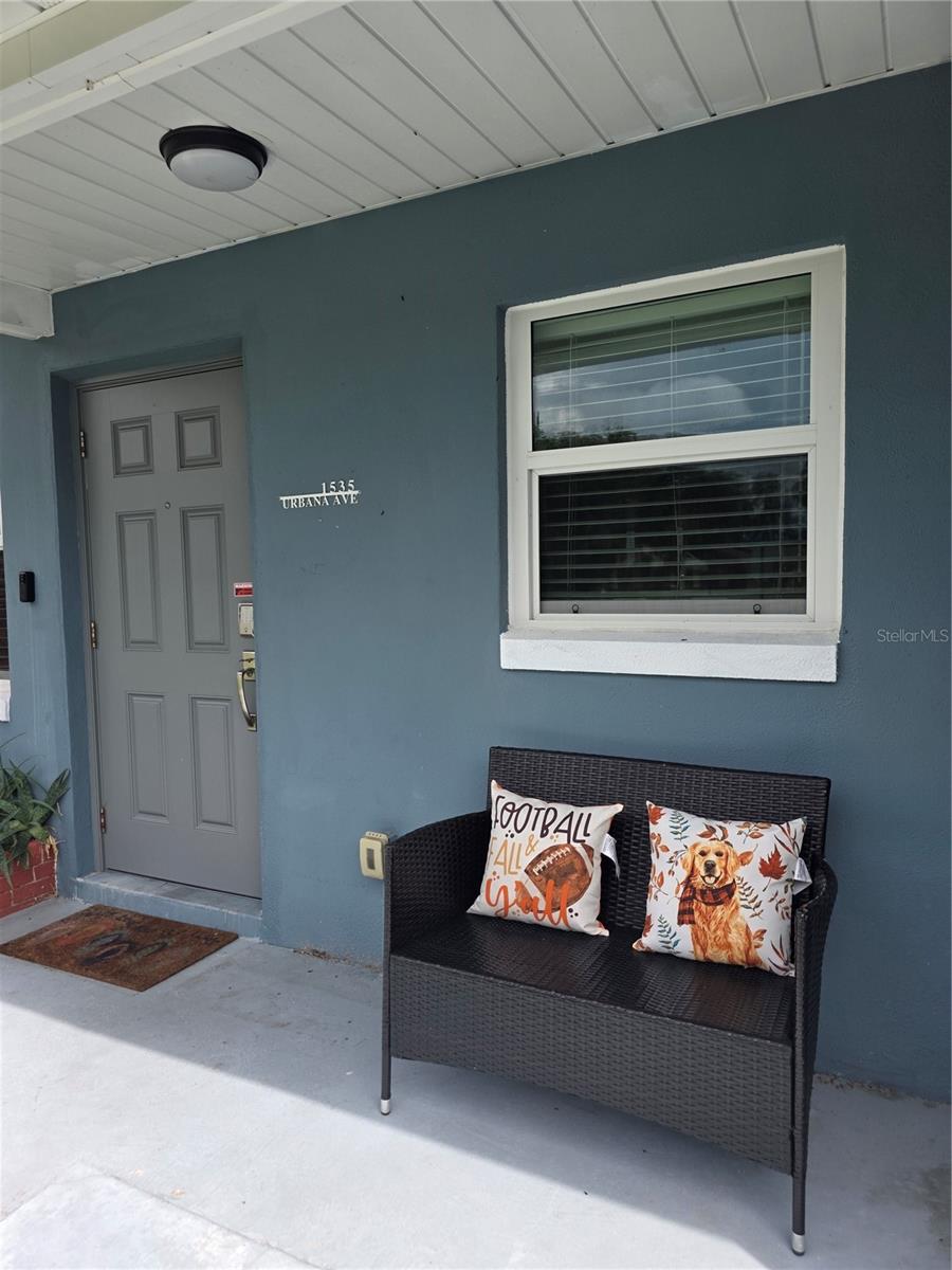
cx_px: 476
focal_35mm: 23
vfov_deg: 73.9
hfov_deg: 58.9
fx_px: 843
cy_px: 635
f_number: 1.7
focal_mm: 6.3
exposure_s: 1/3637
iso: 80
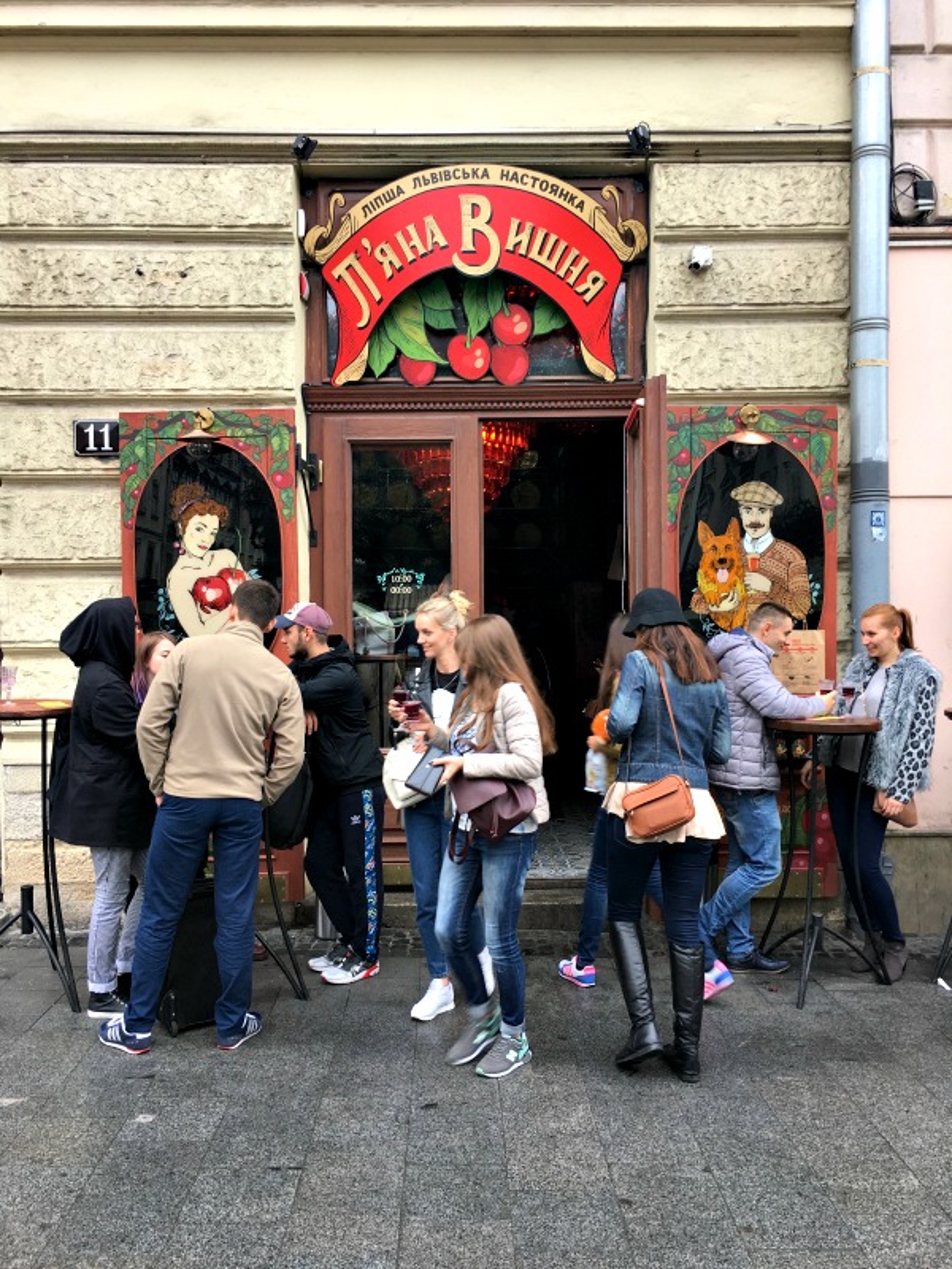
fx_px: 1063
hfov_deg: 48.2
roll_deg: -0.2
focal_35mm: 29
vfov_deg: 61.7
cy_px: 634
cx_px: 476
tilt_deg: +0.8
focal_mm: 4.15
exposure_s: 1/50
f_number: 2.2
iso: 25
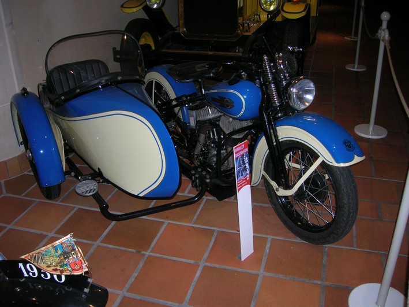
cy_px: 154
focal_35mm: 34
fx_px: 402
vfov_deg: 41.8
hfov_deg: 54.0
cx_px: 204
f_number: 2.9
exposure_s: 1/60.1
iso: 93
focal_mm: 5.7
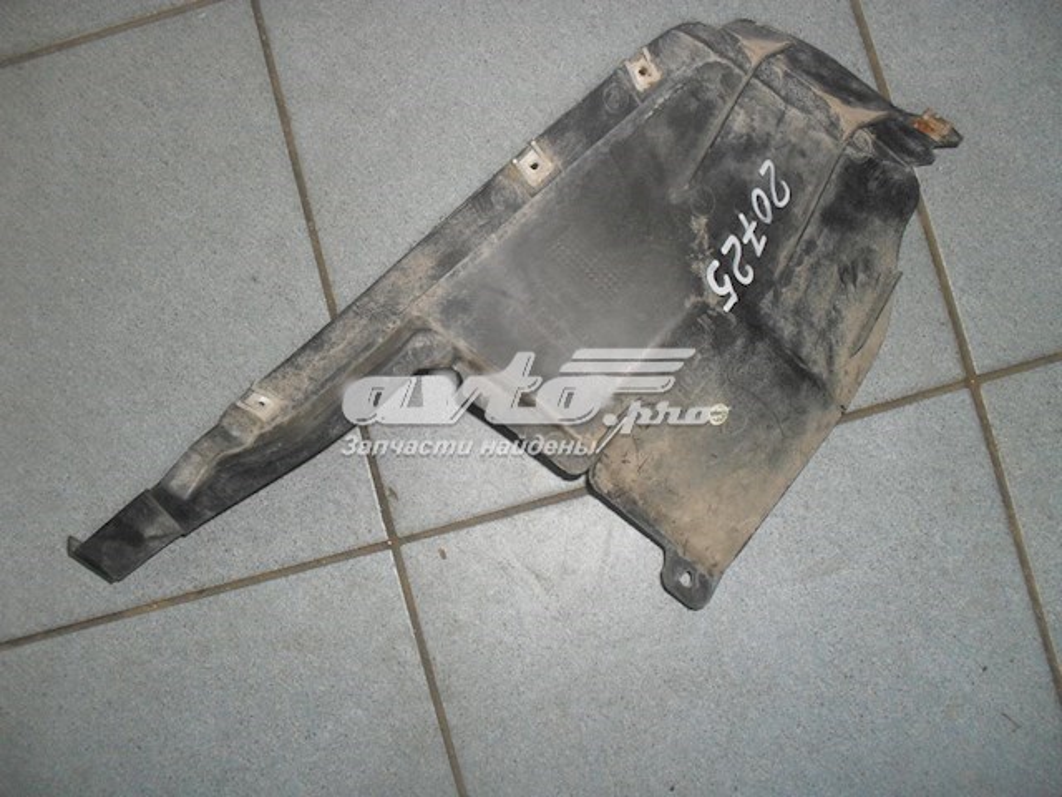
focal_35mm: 35
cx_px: 531
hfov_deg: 52.6
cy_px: 398
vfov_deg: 40.7
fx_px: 1074
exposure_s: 1/45
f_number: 3.2
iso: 200
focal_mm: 6.3
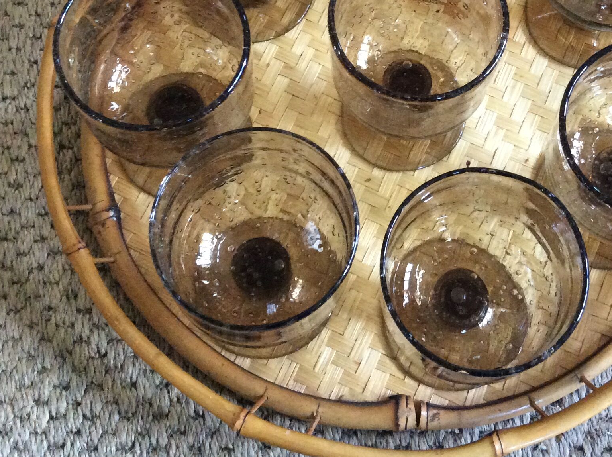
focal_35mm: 54
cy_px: 112
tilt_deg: -69.8
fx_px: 953
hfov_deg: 35.5
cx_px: 367
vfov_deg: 26.6
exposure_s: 1/25
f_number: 2.4
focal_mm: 3.3
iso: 320
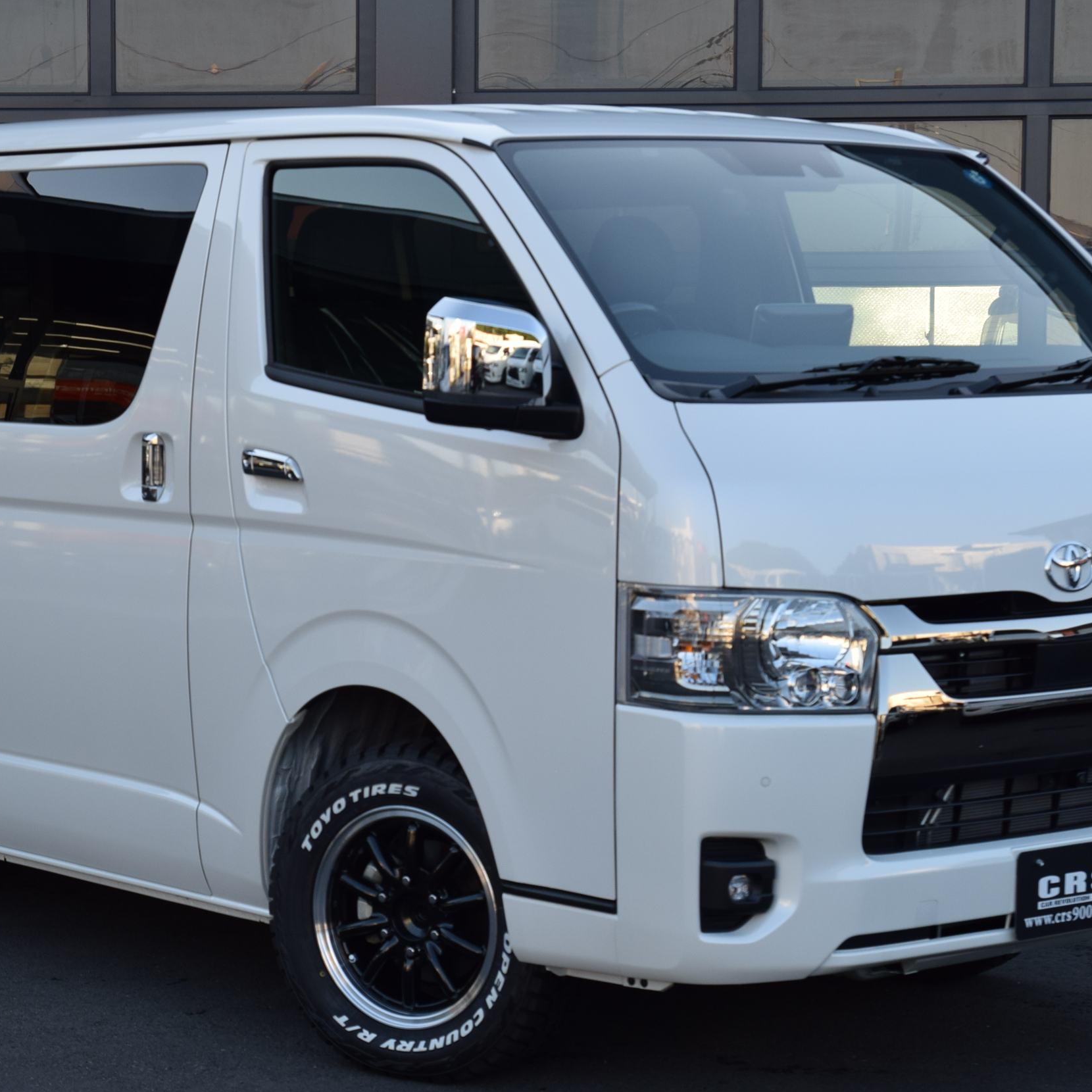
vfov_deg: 18.9
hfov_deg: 18.9
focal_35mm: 92
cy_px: 636
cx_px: 428
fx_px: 3284
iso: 250
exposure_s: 1/250
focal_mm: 40
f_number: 8
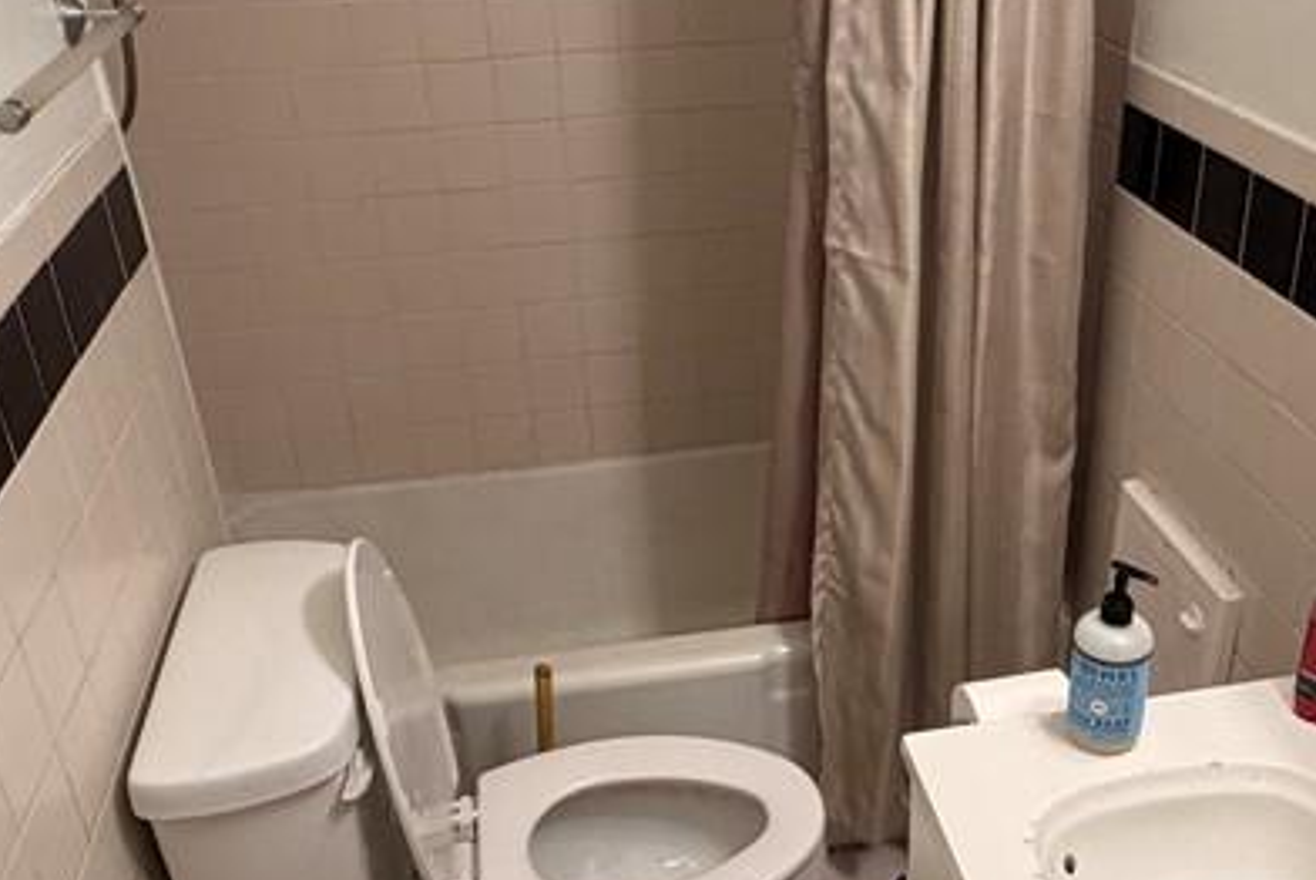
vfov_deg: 35.1
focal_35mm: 38
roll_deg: +2.9
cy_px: 494
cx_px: 782
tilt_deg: -27.8
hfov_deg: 50.4
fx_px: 1390
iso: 250
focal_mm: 2.22
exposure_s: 1/60
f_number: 2.2
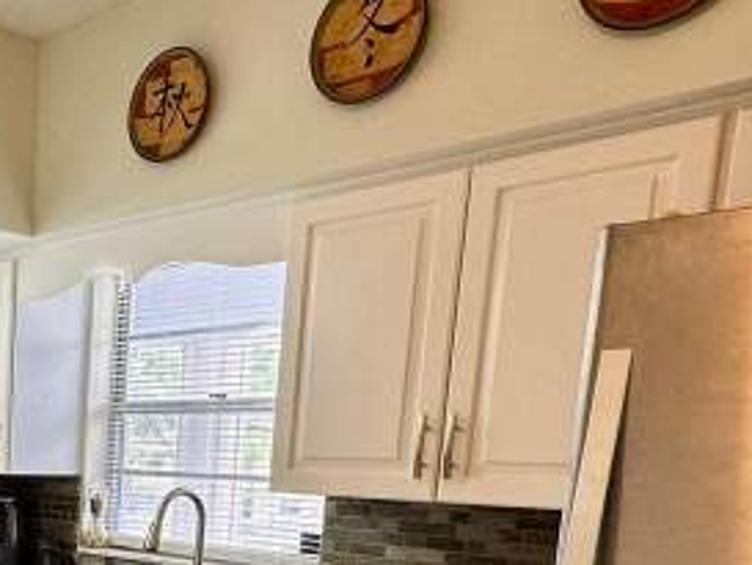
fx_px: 891
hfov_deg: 39.2
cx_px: -36
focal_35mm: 41
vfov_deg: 31.6
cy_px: 604
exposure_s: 1/120
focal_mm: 2.22
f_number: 2.2
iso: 100
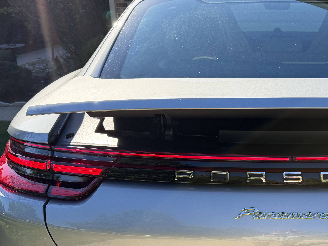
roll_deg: +0.2
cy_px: 182
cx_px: 279
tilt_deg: -22.8
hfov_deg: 39.0
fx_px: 436
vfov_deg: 31.0
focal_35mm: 46
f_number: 1.78
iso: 100
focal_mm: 6.76
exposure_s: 1/1689
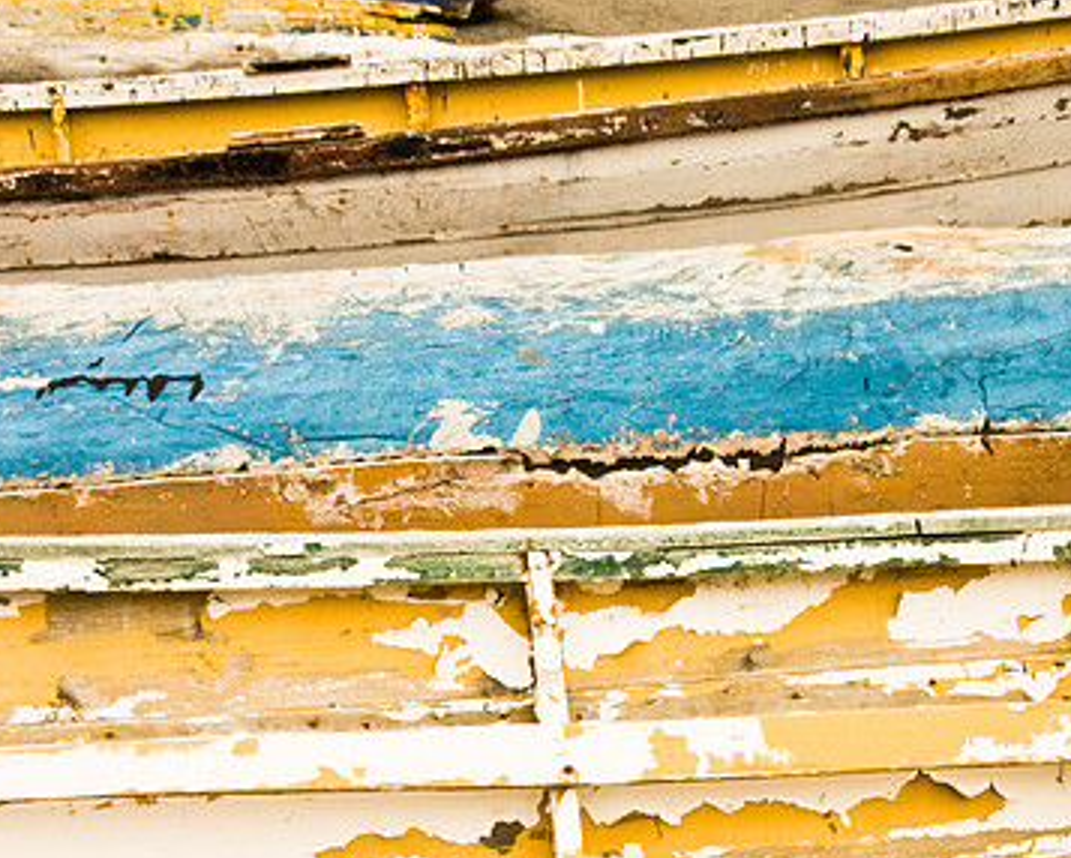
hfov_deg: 21.8
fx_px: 2759
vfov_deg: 17.7
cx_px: 750
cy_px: 510
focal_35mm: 87
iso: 400
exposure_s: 1/60
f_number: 22
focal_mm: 38
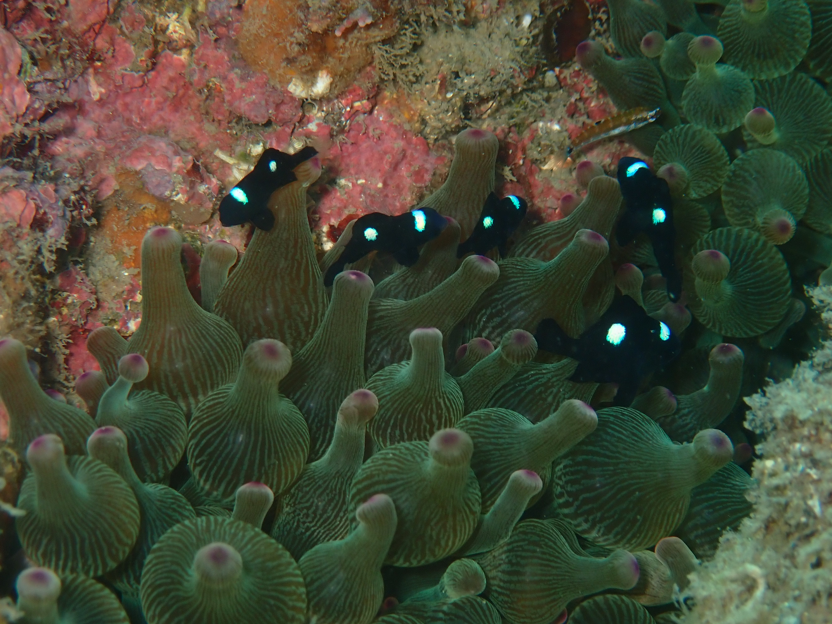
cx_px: 416
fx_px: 2404
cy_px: 312
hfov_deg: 19.6
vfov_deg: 14.8
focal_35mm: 100
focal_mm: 18
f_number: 6.3
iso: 200
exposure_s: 1/200
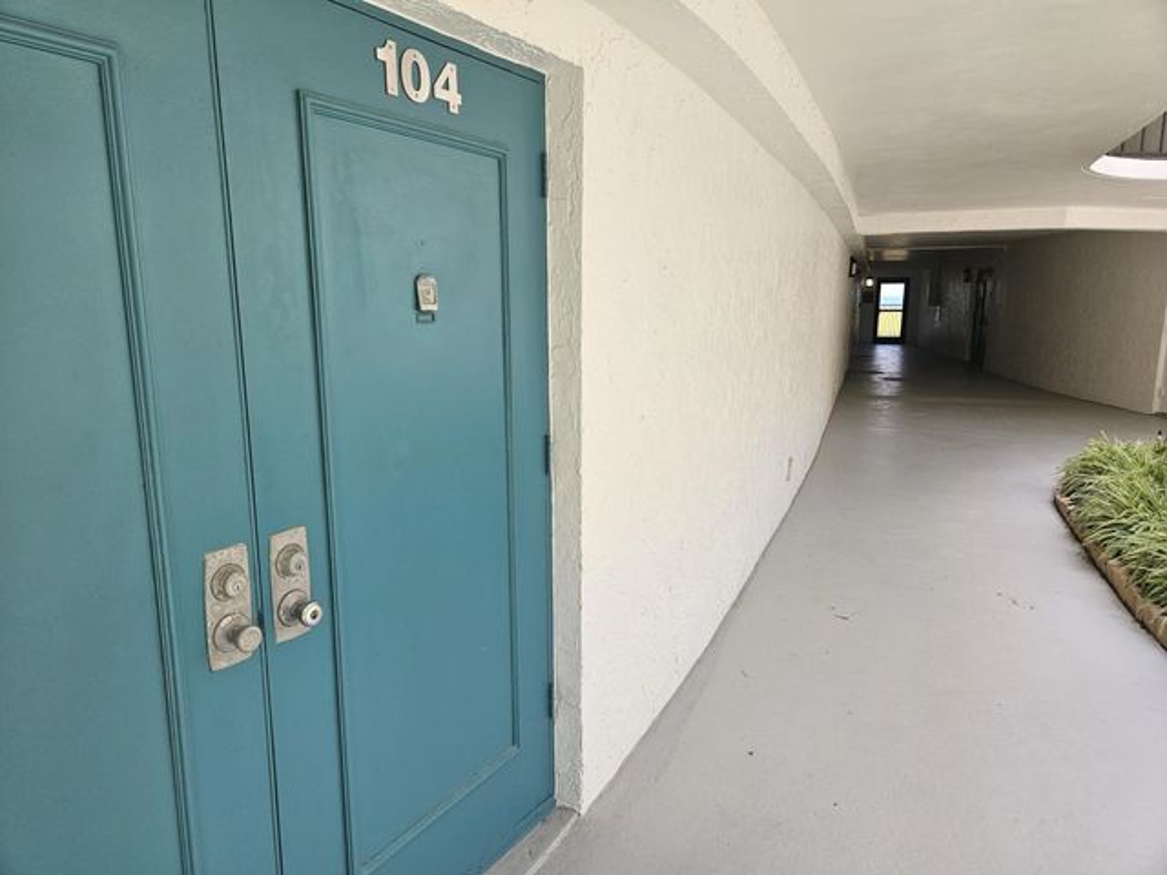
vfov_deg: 58.9
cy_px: 438
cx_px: 584
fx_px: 775
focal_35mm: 23
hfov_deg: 73.9
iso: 40
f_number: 1.8
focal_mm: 5.4
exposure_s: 1/221
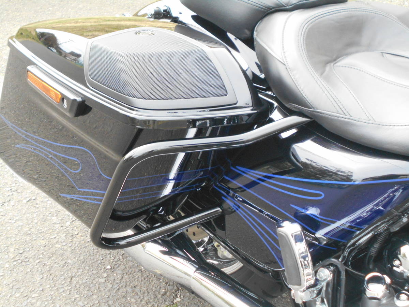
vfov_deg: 25.2
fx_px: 685
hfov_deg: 33.2
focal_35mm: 58
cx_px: 204
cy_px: 154
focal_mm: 10
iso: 400
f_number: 4.9
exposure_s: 1/250
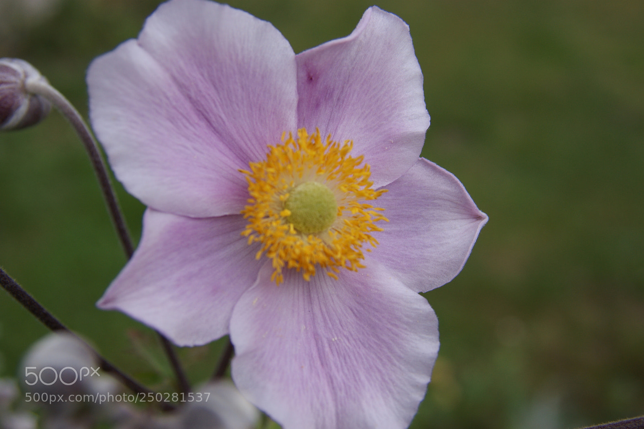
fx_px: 751
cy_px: 214
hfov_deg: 46.4
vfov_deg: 31.9
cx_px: 322
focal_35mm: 42
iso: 100
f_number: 5.6
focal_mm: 28
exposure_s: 1/400
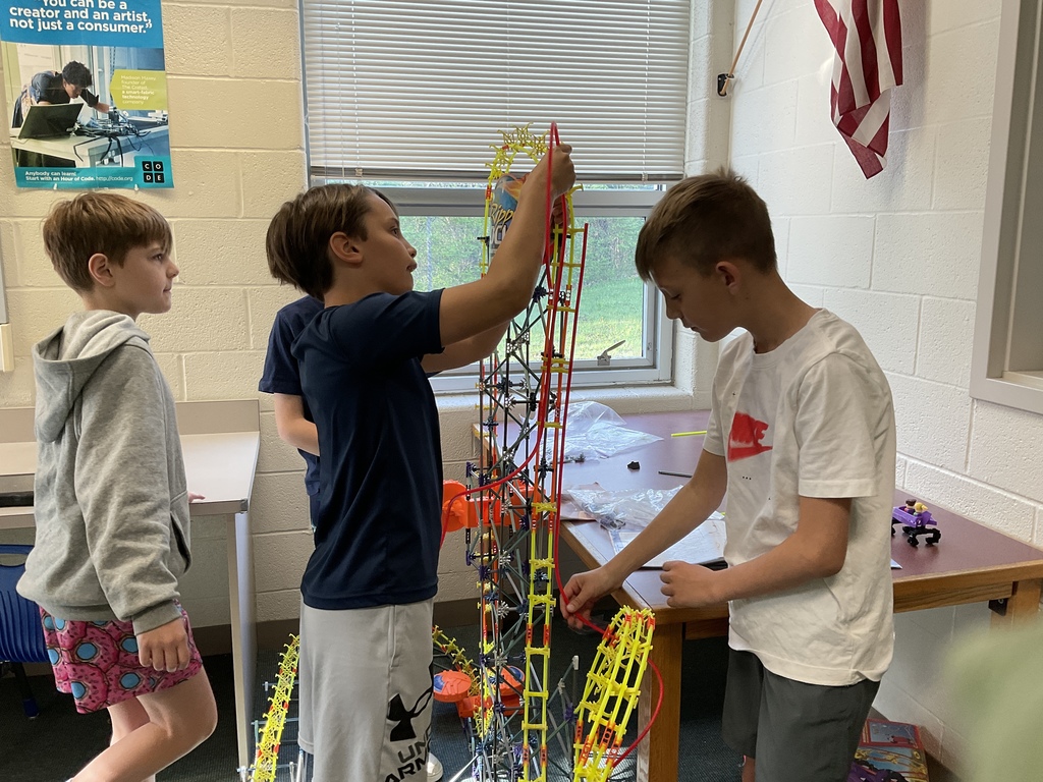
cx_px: 522
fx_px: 874
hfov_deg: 61.7
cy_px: 391
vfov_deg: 48.2
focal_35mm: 29
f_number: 1.8
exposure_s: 1/60
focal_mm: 3
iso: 50
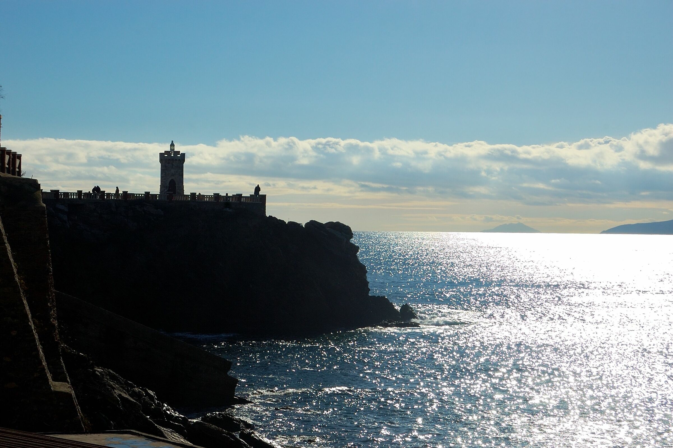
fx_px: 1541
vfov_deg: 16.5
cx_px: 336
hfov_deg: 24.6
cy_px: 224
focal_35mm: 82
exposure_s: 1/1000
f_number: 8
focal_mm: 55
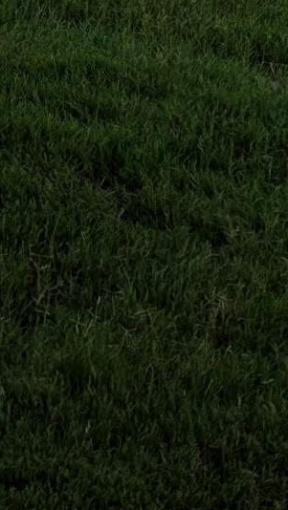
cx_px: -688
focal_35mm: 147
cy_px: -516
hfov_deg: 7.0
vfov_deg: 12.7
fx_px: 1993
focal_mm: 6.9
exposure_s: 1/654
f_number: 1.68
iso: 23
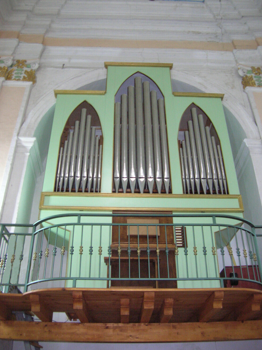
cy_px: 175
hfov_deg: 41.7
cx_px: 131
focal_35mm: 34
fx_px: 344
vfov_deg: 54.0
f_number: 2.9
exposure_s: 1/9.9
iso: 200
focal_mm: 5.7
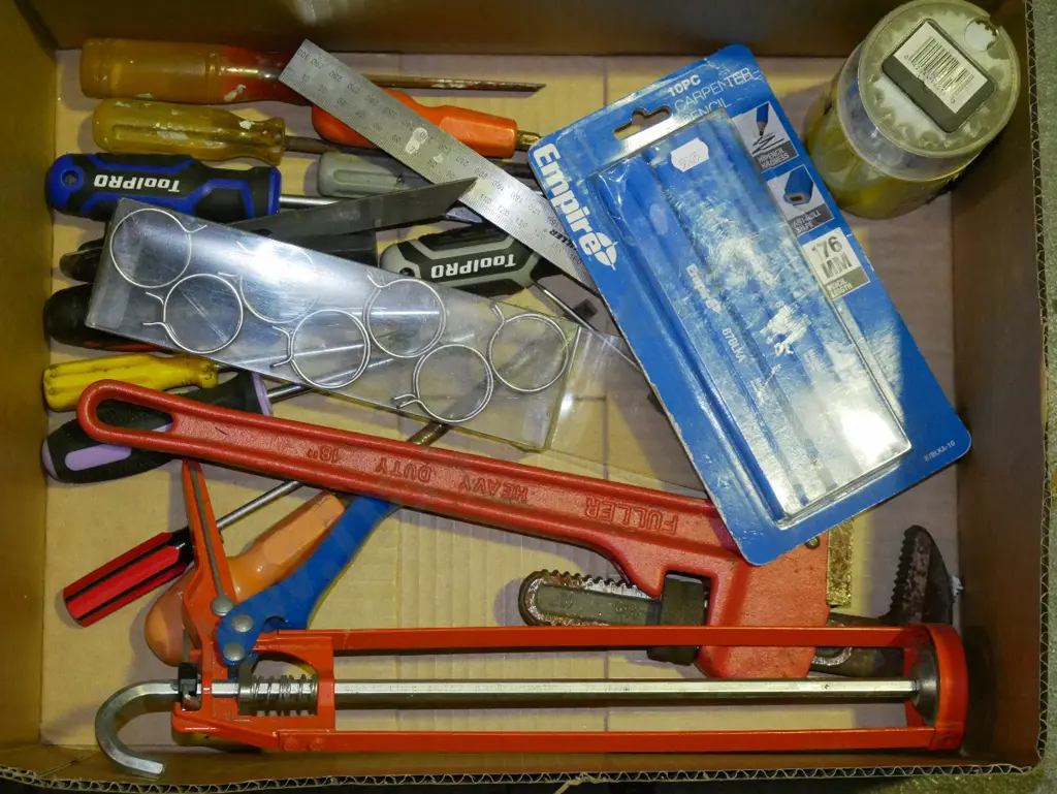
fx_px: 2200
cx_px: 528
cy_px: 397
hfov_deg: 27.0
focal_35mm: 72
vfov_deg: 20.5
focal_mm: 36
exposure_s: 1/125
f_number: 5.6
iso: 3200
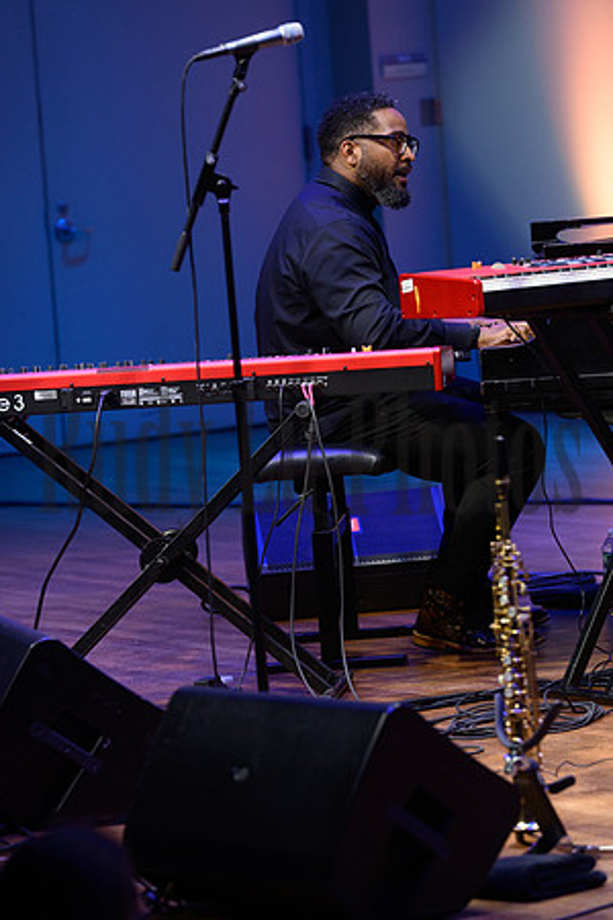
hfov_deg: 6.9
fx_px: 5108
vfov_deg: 10.3
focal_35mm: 200
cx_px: 306
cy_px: 460
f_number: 5.6
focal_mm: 200
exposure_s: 1/320
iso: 3200
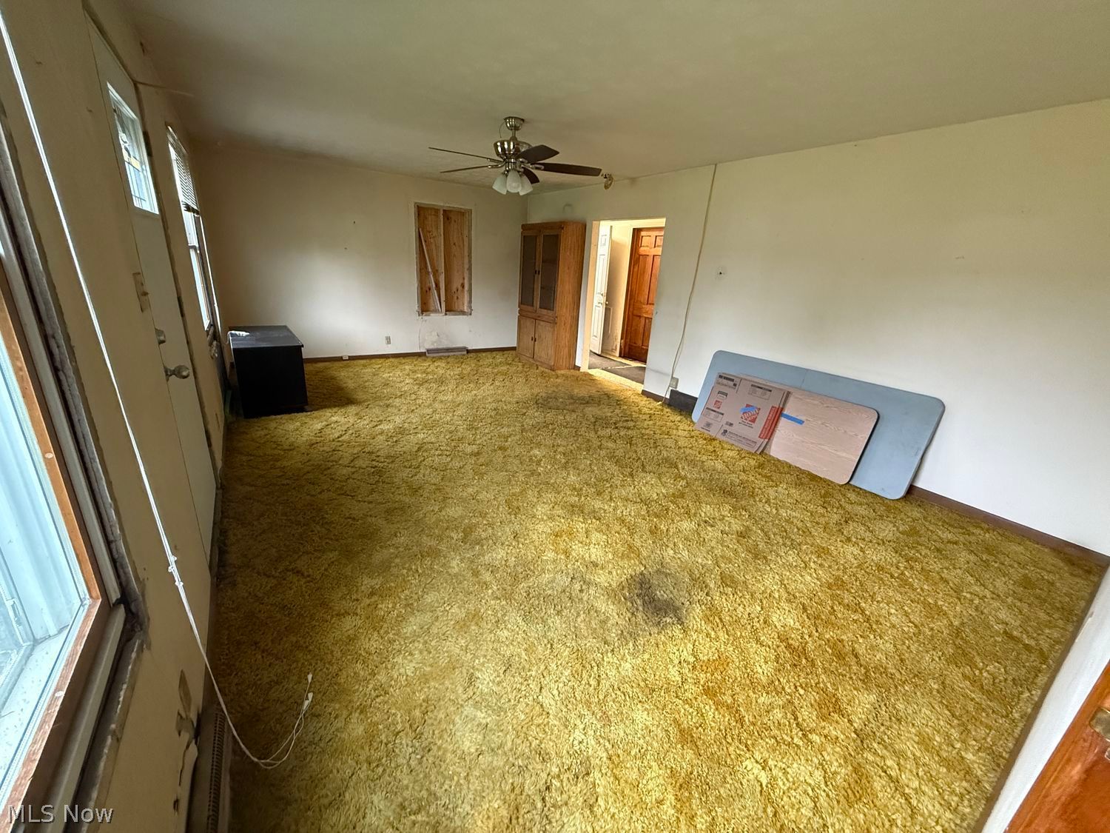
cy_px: 416
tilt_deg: -18.5
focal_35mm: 14
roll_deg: -3.0
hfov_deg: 102.1
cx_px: 555
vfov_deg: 85.7
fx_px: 449
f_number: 2.2
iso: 800
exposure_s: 1/60
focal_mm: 2.22
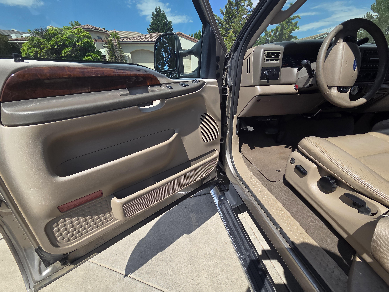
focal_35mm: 13
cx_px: 194
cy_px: 146
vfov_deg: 89.9
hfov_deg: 106.2
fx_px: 146
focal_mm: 2.2
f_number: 2.2
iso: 64
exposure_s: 1/2000
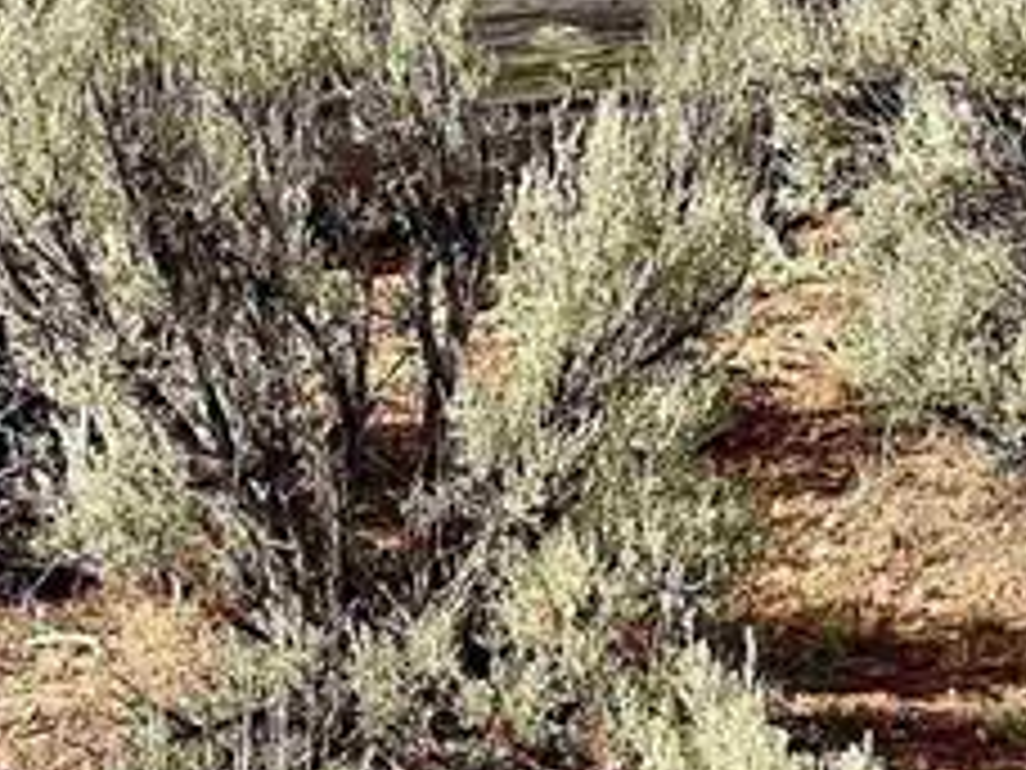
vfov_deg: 6.3
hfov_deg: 8.3
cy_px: -171
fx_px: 6936
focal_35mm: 234
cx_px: -472
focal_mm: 6
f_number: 2
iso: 25
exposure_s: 1/1653
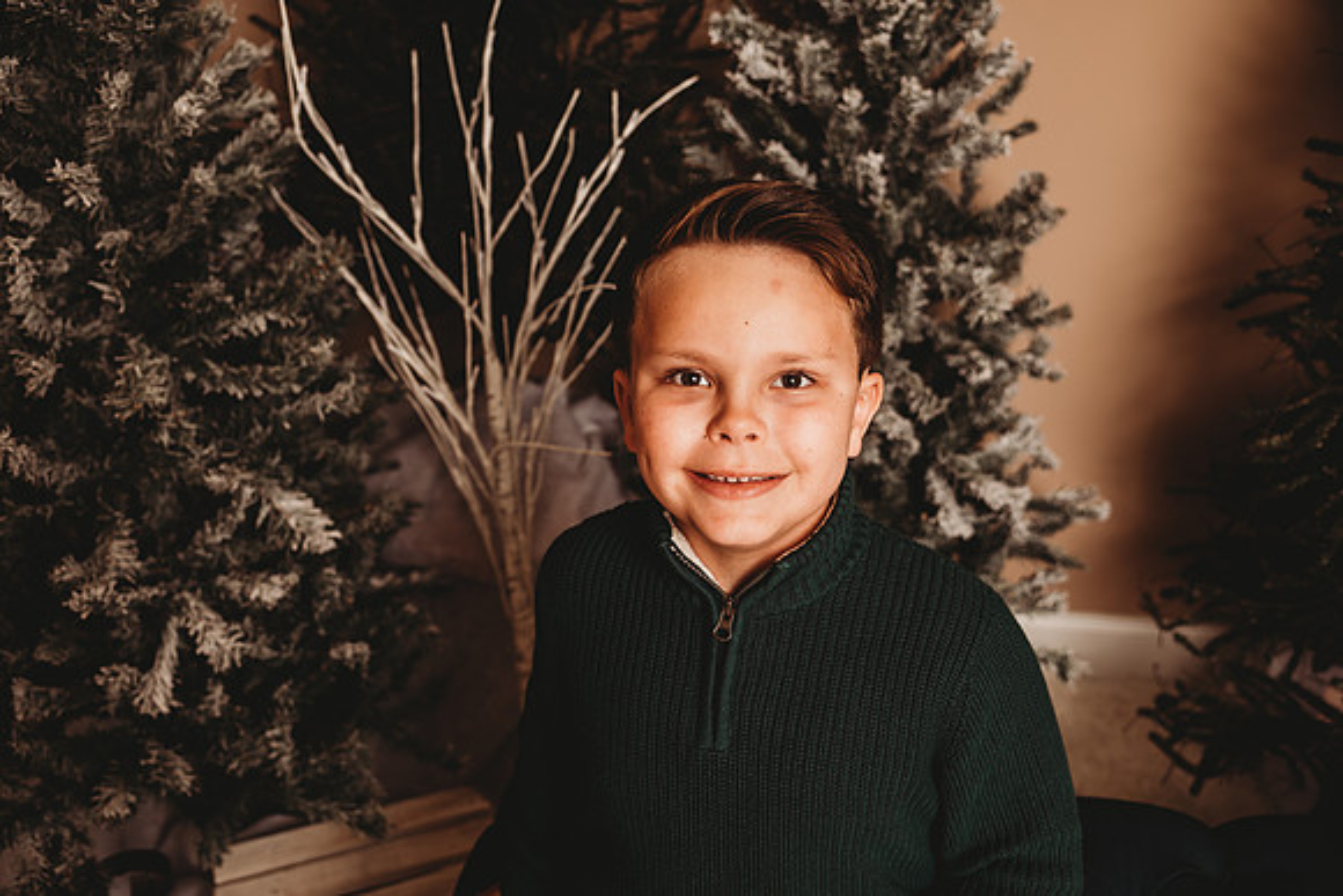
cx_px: 672
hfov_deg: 50.7
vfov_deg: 35.1
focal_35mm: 38
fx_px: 1418
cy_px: 448
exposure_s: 1/160
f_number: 4
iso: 100
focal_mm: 38
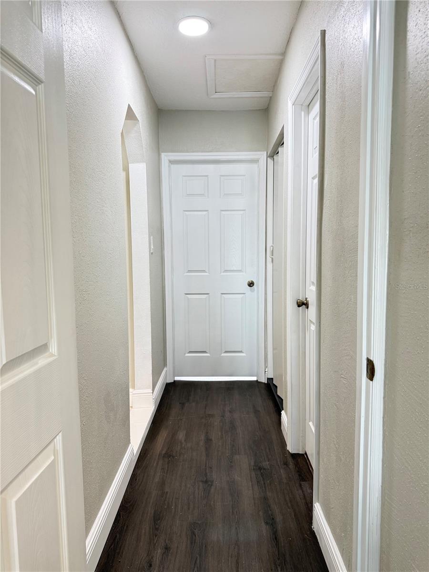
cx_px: 214
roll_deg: -0.4
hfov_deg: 56.8
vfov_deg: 71.6
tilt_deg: -5.4
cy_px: 286
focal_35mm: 24
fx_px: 397
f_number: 1.78
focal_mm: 6.76
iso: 200
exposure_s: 1/60
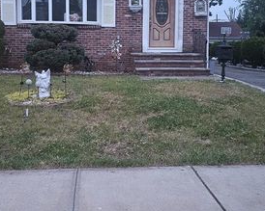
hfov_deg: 44.8
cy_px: 62
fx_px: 321
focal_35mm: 41
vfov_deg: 35.9
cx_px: 127
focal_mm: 6.3
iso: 640
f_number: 1.7
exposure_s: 1/24
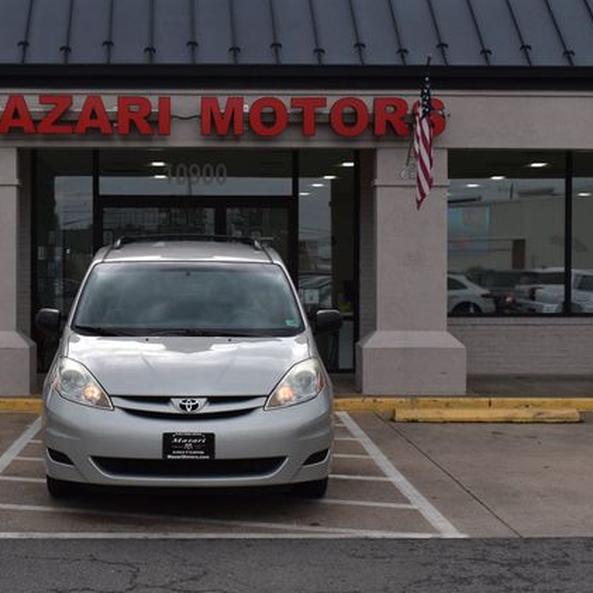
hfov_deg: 27.6
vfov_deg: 27.7
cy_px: 299
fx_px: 1202
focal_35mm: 62
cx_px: 204
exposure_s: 1/320
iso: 400
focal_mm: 32
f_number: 11
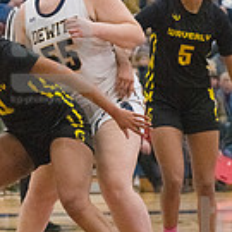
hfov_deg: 6.0
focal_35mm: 290
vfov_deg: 6.0
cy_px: 57
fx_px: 2199
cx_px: 52
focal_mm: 102
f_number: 4.5
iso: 10000
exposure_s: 1/1600
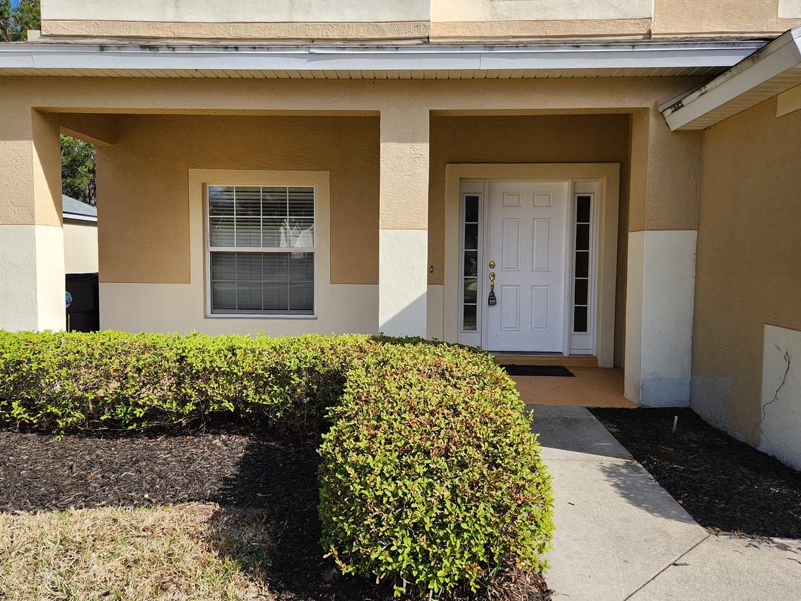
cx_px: 395
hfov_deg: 65.3
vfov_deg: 51.3
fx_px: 625
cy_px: 302
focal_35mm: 27
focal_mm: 5.4
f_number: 1.8
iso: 20
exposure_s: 1/1212
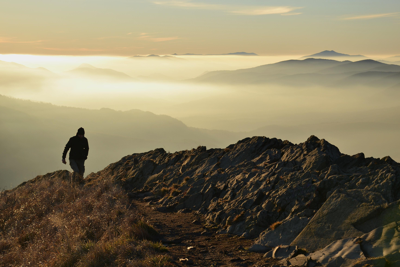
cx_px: 200
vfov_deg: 14.7
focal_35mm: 93
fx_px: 1033
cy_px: 134
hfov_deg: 21.9
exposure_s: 1/250
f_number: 8
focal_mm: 62
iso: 100
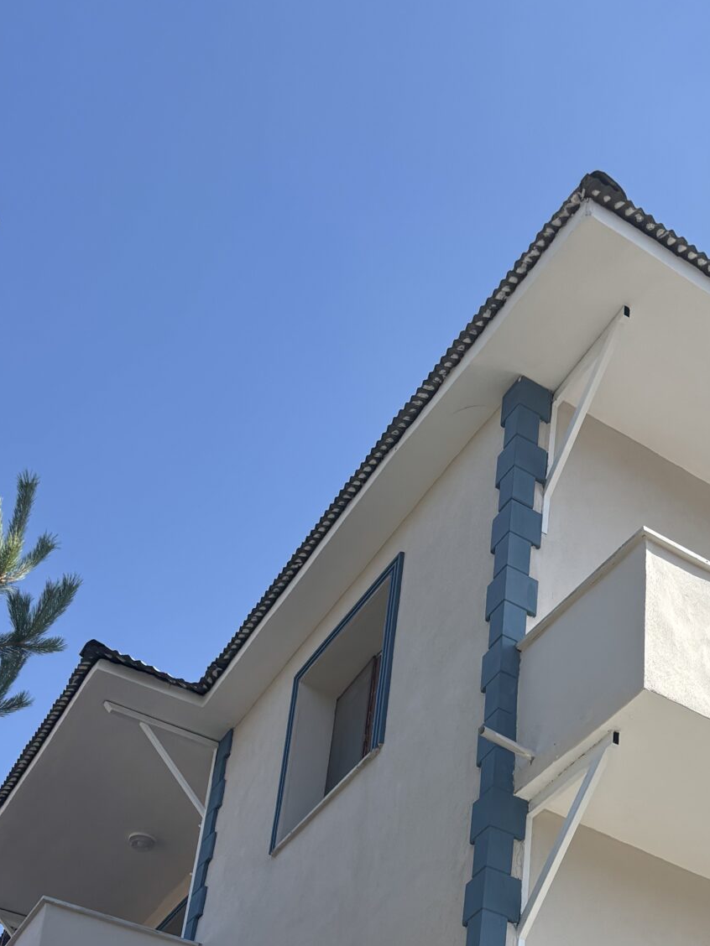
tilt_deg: +29.8
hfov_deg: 24.5
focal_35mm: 59
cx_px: 554
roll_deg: -2.6
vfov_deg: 29.6
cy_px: 1028
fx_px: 1614
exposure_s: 1/2513
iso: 50
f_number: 1.6
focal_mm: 5.96
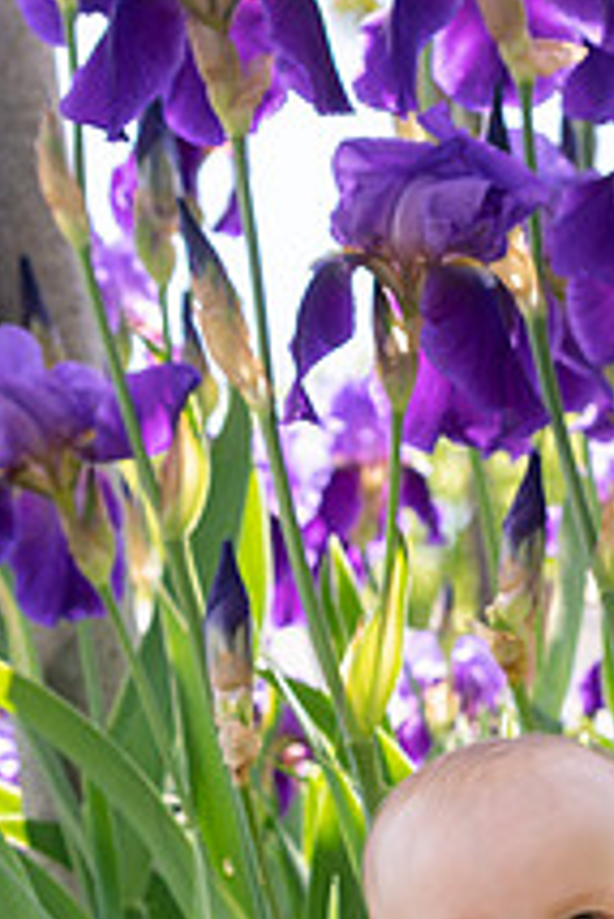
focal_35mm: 139
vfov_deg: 14.1
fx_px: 3550
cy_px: 1210
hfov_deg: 9.8
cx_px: 541
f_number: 4
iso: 125
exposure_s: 1/250
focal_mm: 35
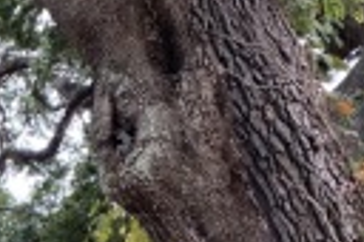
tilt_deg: +15.3
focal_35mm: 108
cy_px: 504
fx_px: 1091
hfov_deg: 16.7
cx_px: -222
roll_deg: +1.4
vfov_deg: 11.3
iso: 125
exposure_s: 1/60
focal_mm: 4.25
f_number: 1.8
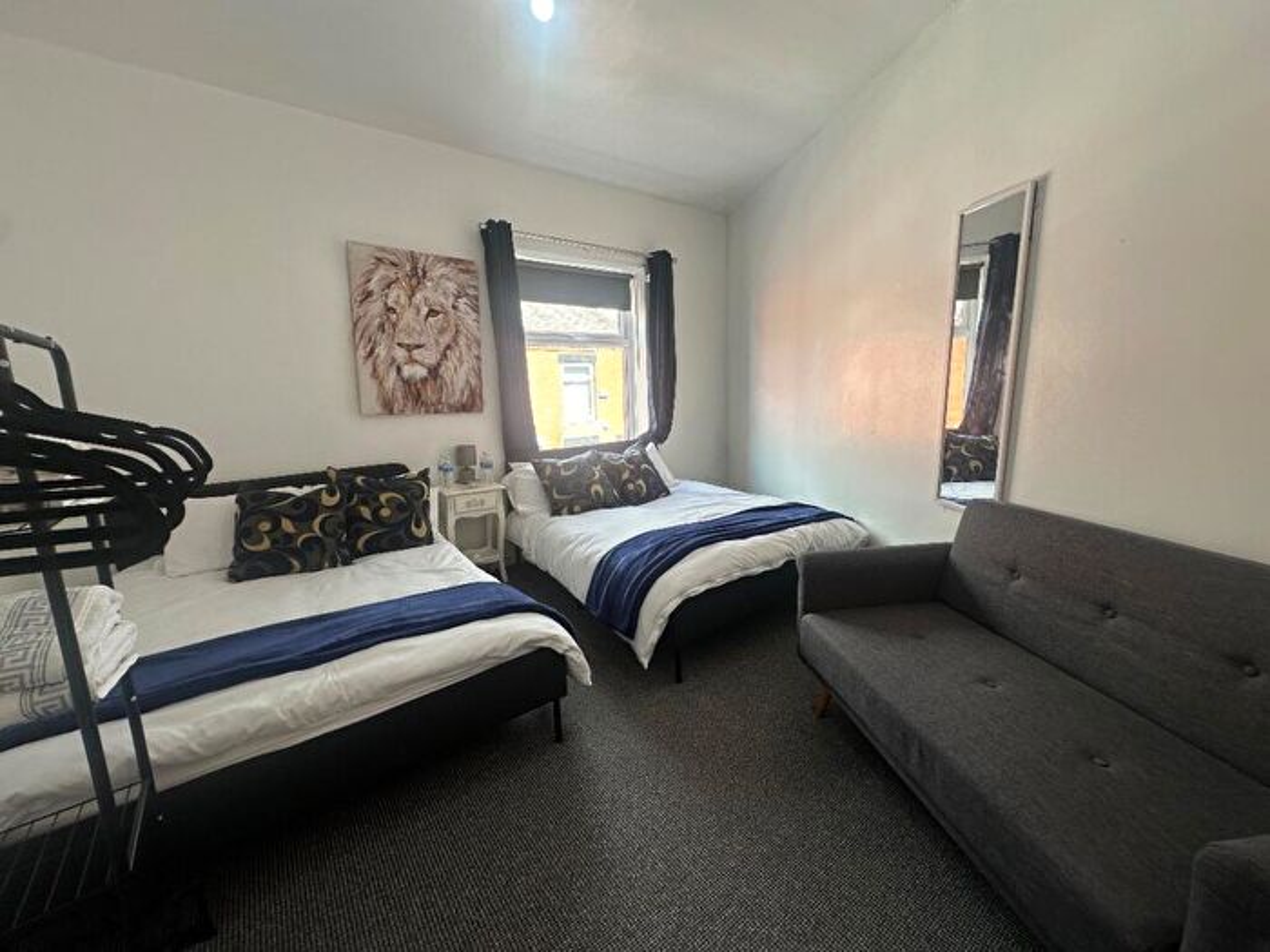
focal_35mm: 14
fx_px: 514
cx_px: 635
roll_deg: +1.5
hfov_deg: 102.1
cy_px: 476
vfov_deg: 85.7
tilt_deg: -10.1
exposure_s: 1/99
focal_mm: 2.22
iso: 50
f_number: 2.2
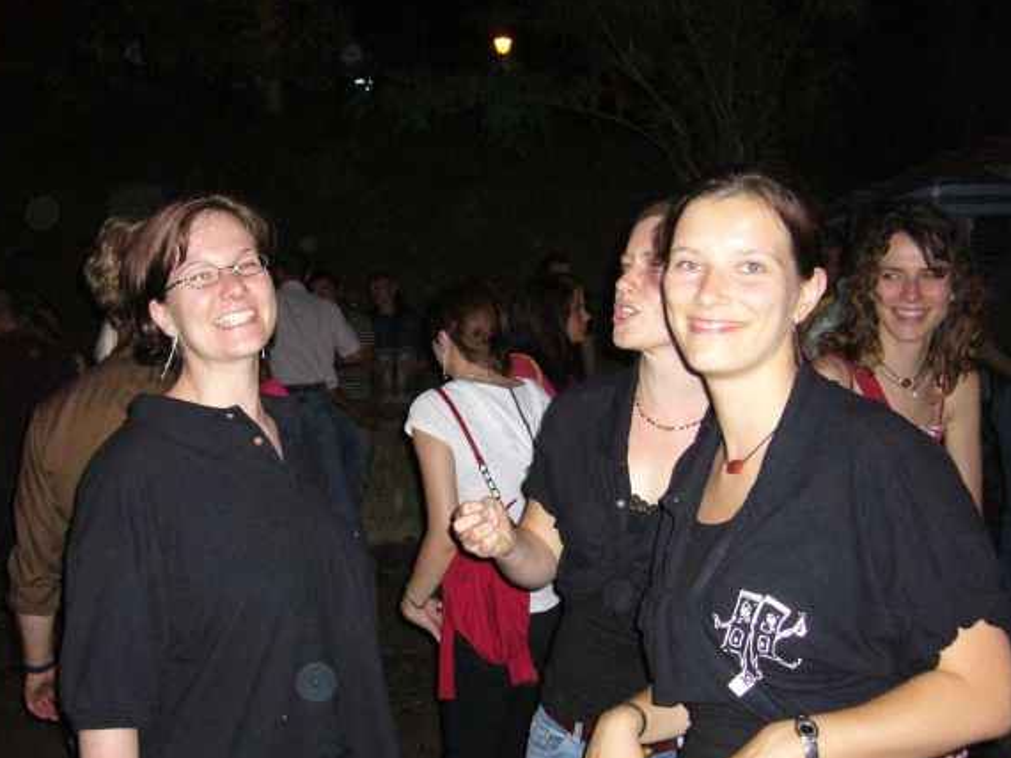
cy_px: 400
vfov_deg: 33.6
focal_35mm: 43
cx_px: 399
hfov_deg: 43.6
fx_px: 1255
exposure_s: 1/60
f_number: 2.8
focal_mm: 5.8
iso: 320
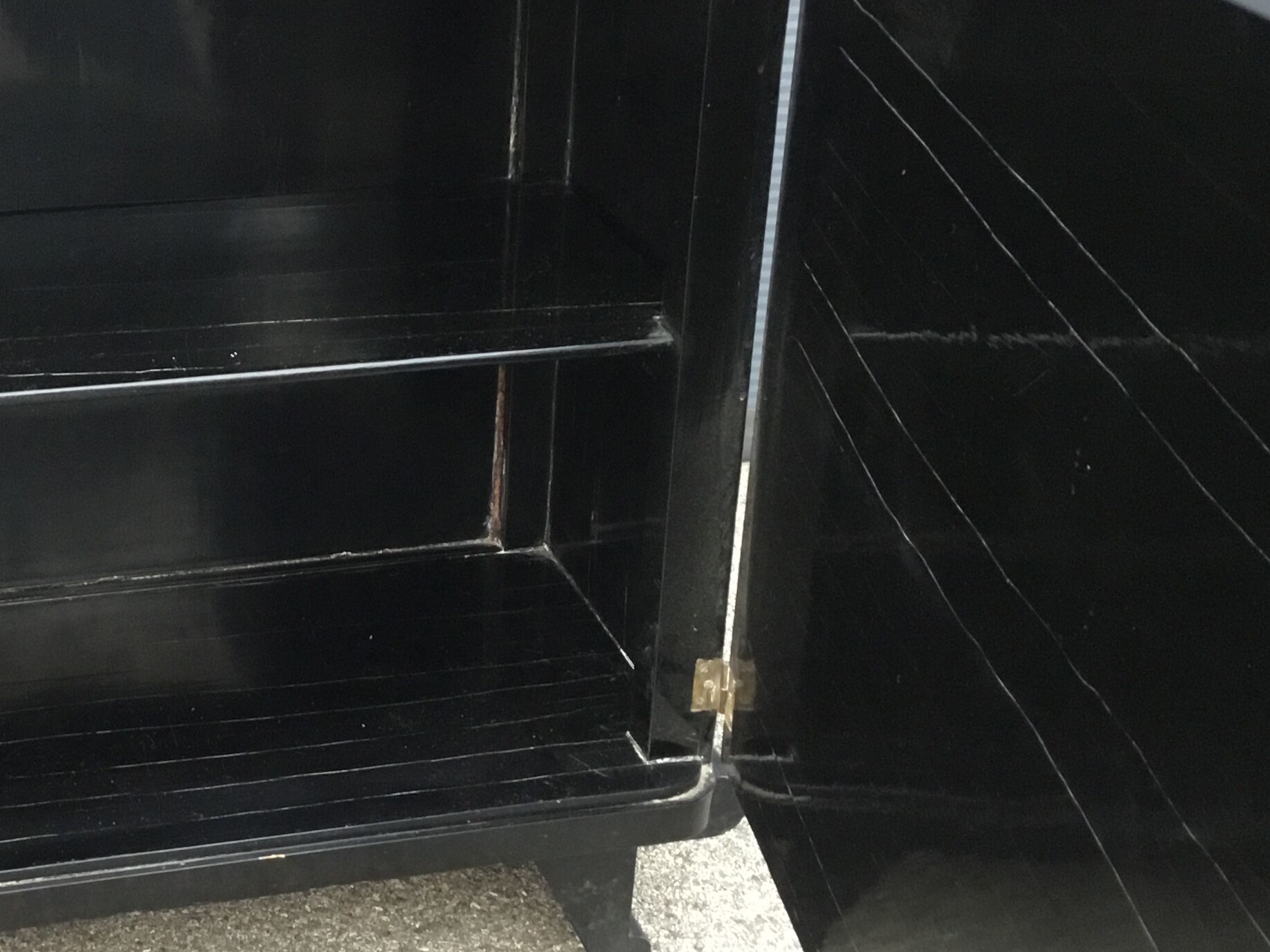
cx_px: 249
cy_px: 457
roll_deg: -1.0
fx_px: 2018
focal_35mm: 55
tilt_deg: -24.0
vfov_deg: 26.6
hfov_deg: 33.9
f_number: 2.4
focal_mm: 3.3
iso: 160
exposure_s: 1/33
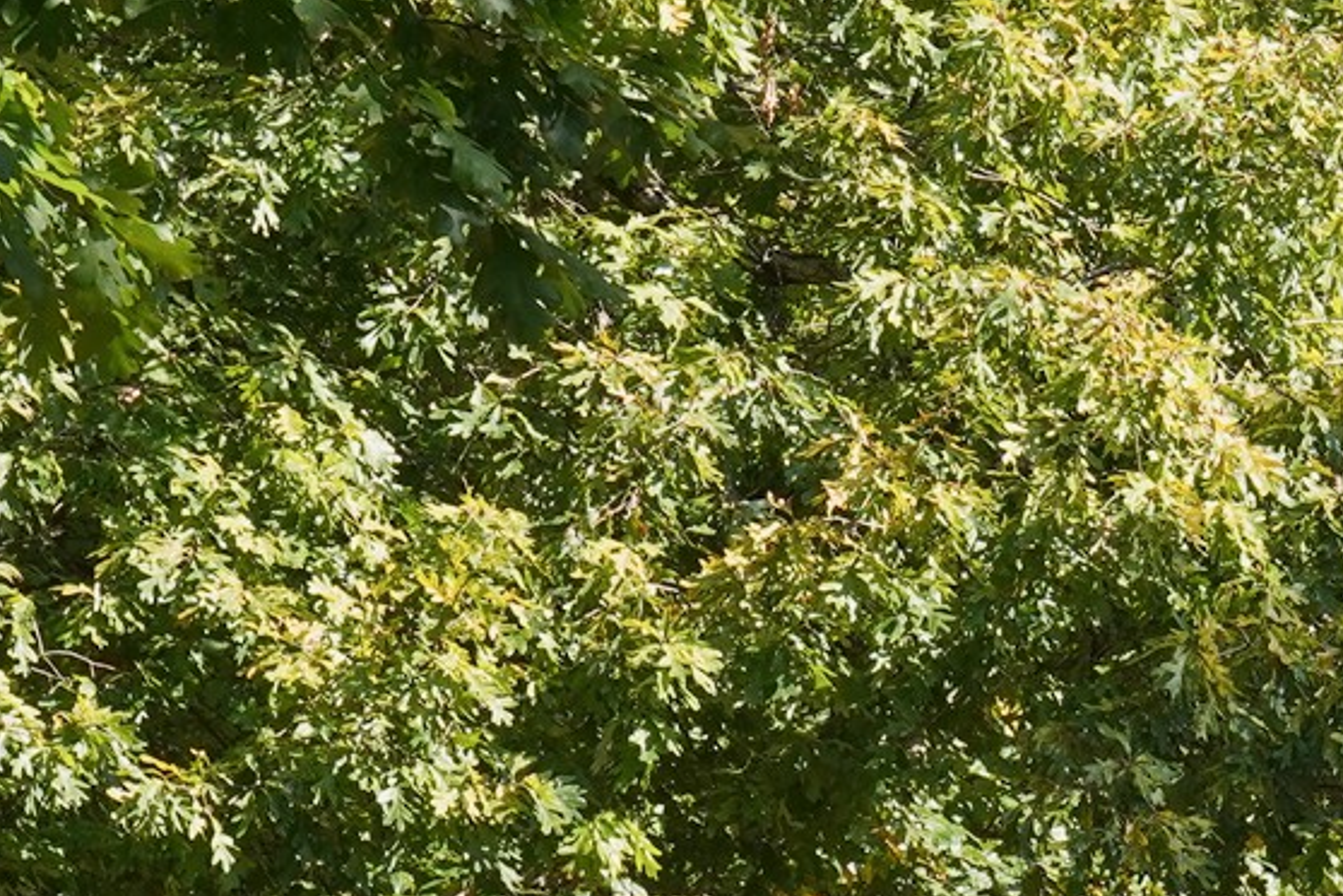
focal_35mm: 215
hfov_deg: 9.4
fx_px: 8020
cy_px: 937
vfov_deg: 6.4
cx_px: 1815
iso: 320
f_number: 14
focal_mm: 60
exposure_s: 1/100
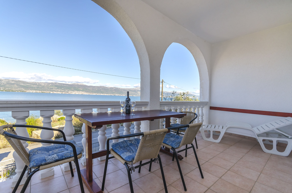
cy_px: 96
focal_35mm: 15
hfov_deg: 100.5
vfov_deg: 77.1
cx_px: 146
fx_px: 121
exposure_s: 1/160
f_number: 9
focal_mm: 10
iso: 100
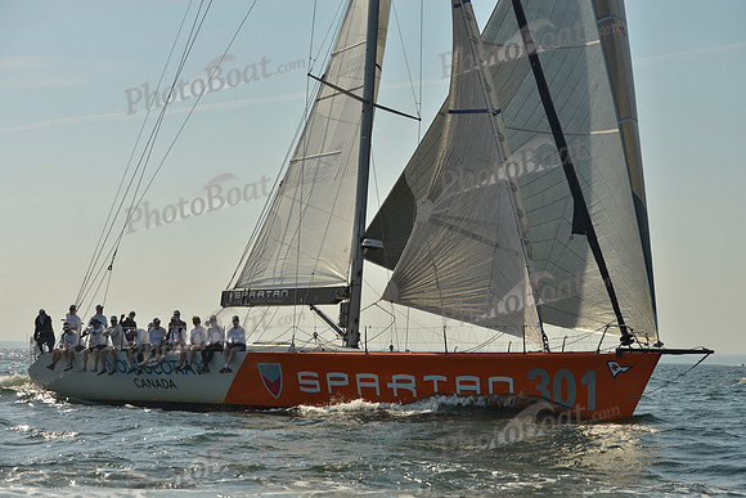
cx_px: 373
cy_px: 249
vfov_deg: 19.5
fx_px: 1451
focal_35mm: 70
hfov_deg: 28.8
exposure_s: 1/2000
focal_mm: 70
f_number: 7.1
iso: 200
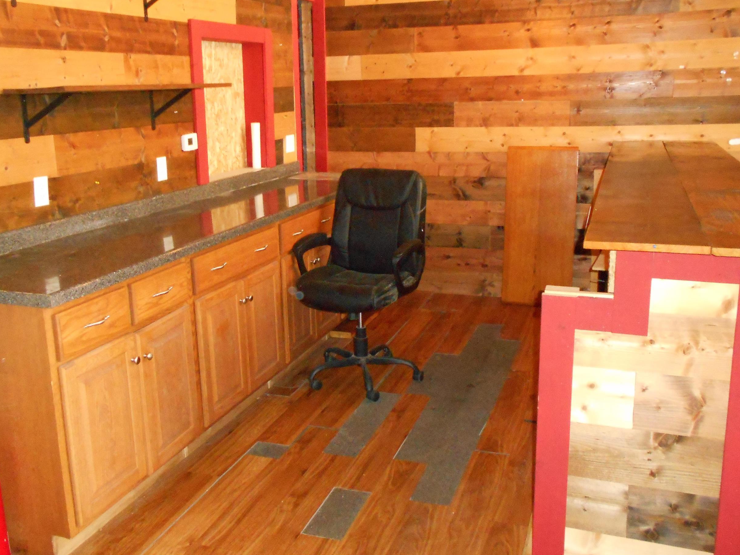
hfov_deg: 55.3
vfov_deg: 42.9
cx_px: 356
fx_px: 705
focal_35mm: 33
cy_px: 251
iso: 1100
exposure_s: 1/25
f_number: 3.2
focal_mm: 4.6
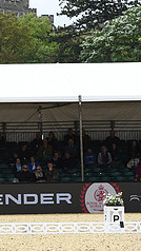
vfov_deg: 8.5
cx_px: -162
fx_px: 1694
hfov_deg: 4.7
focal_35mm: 255
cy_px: 97
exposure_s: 1/1250
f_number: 5
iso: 200
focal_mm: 100
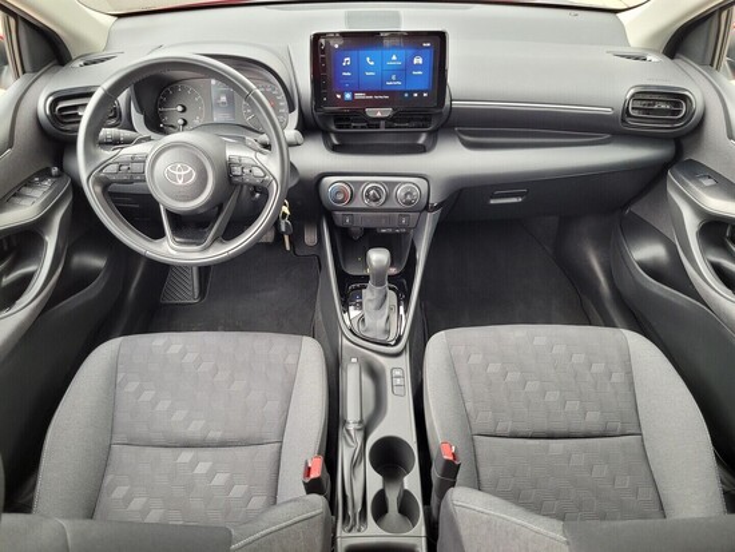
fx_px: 552
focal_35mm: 26
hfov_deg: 67.3
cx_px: 368
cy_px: 276
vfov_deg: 53.1
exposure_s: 1/120
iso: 160
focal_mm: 5.4
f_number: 1.8
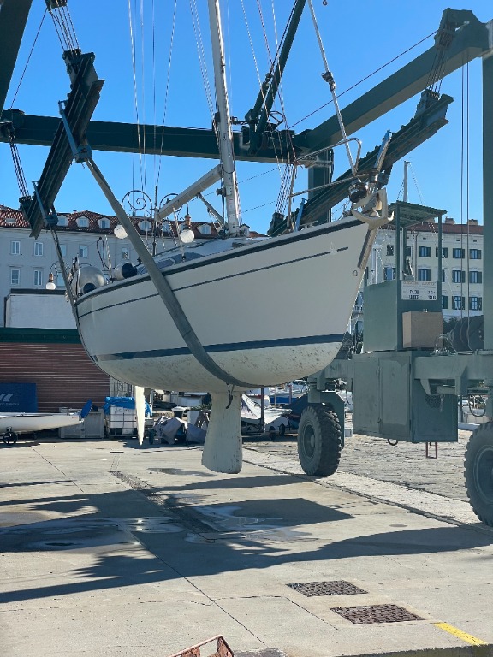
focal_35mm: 52
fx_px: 987
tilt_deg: +3.4
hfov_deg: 28.0
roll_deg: -0.3
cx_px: 246
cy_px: 328
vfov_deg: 36.8
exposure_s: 1/1546
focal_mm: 6
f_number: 2
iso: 25
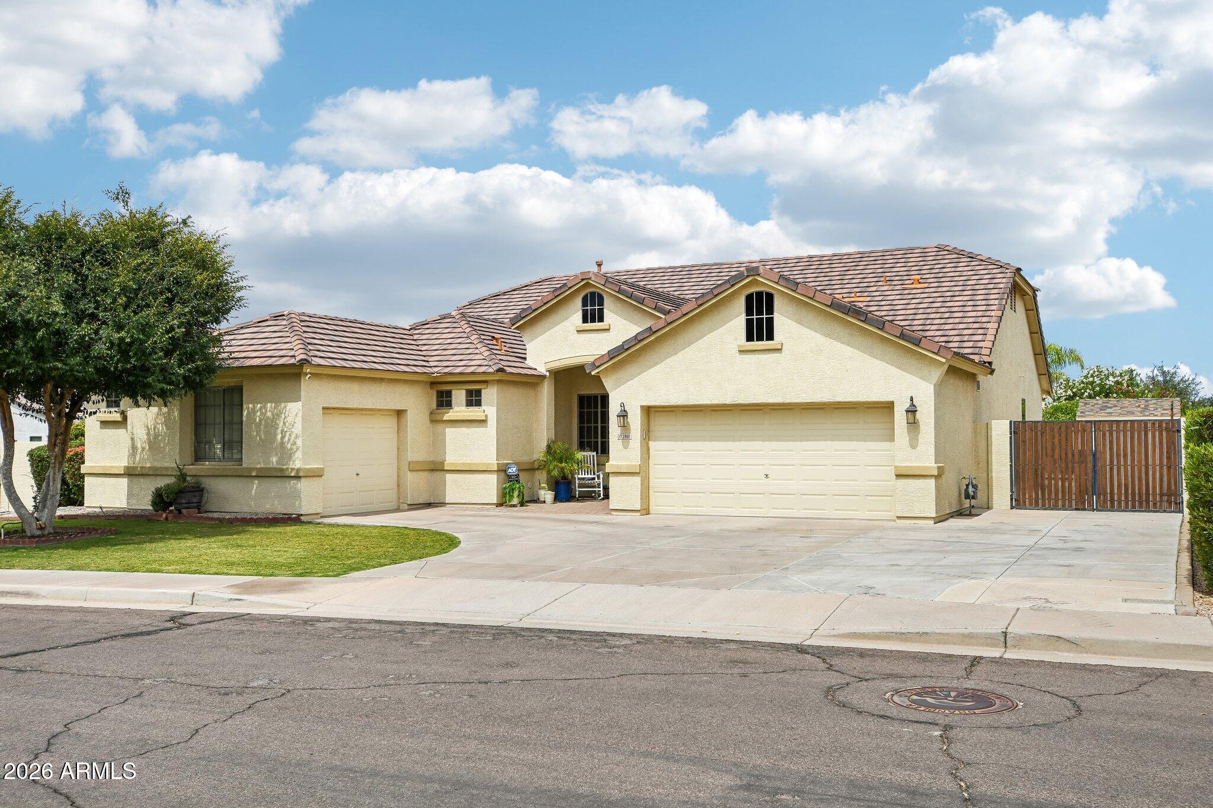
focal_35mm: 33
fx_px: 1112
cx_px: 606
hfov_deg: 57.2
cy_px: 404
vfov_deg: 40.0
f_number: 8
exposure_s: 1/640
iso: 100
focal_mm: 22
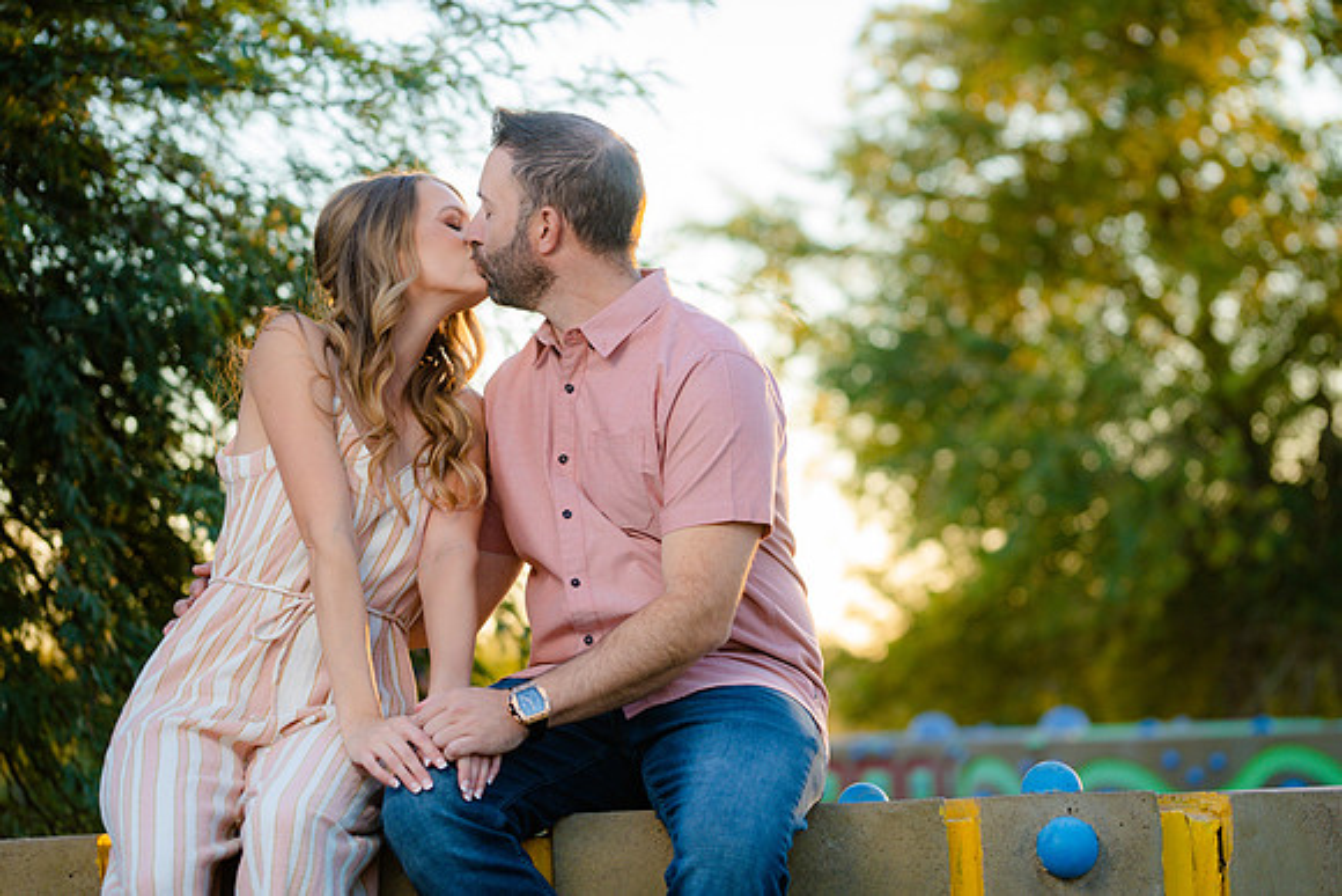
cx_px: 671
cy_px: 448
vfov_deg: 10.6
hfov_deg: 15.9
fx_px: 4810
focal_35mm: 129
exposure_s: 1/250
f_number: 4
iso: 500
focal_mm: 129
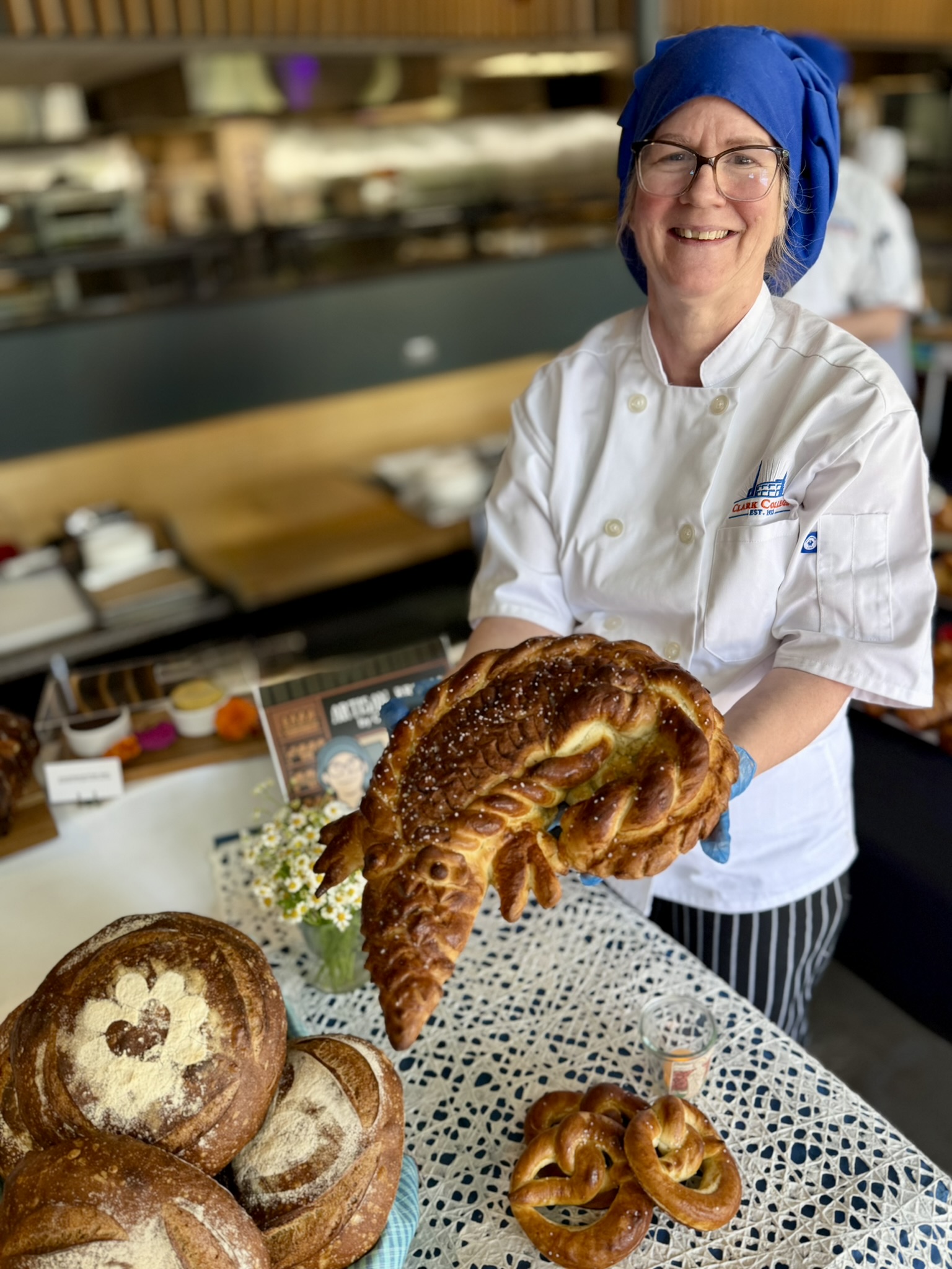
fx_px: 880
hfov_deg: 56.8
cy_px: 634
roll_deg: +4.1
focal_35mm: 24
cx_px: 476
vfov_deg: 71.6
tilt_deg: -26.7
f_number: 1.78
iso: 64
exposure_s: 1/121
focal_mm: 6.76
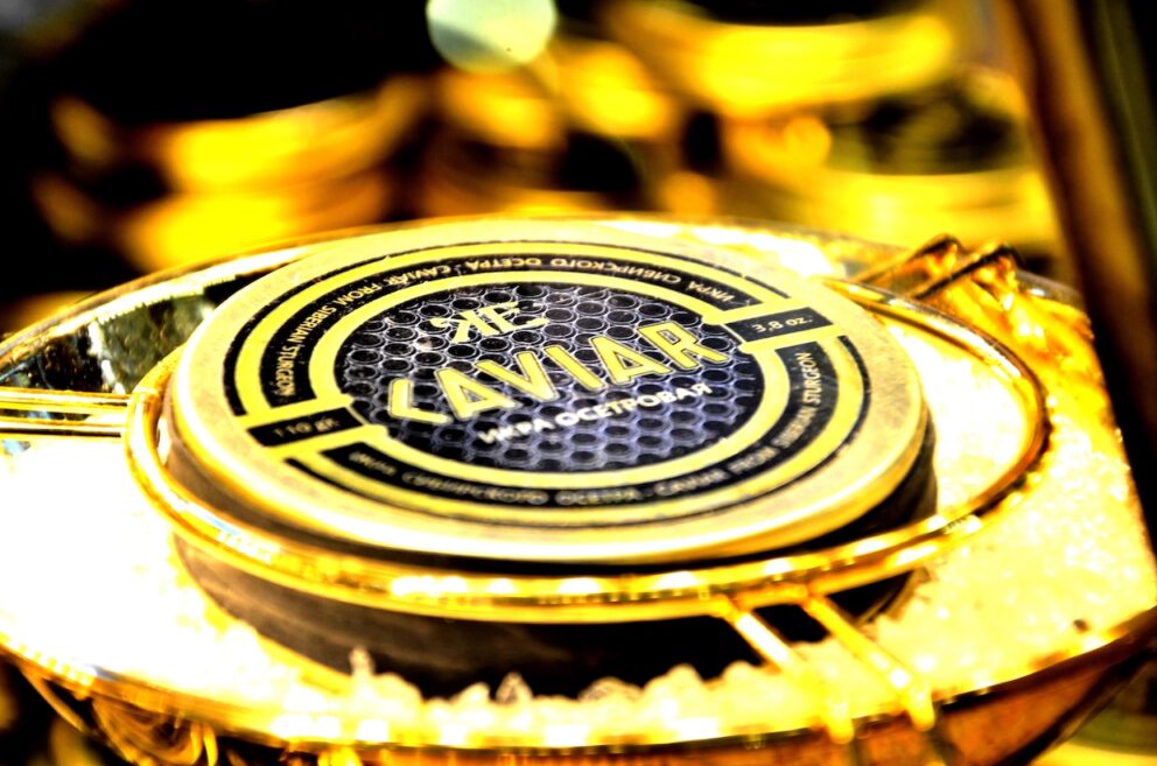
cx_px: 569
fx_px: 5212
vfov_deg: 8.4
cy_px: 388
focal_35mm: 163
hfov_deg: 12.7
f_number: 5.6
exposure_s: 1/10
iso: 500
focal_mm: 105
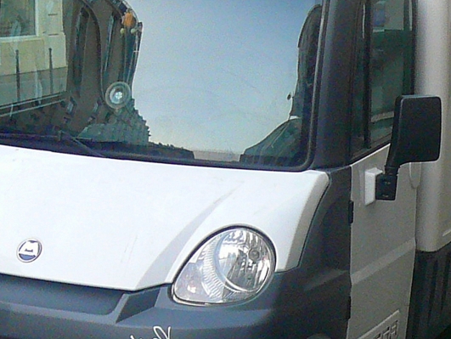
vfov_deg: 18.6
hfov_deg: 24.6
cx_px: 160
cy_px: 229
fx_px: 1030
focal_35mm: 79
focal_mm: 5.2
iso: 200
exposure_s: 1/25
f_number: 2.8
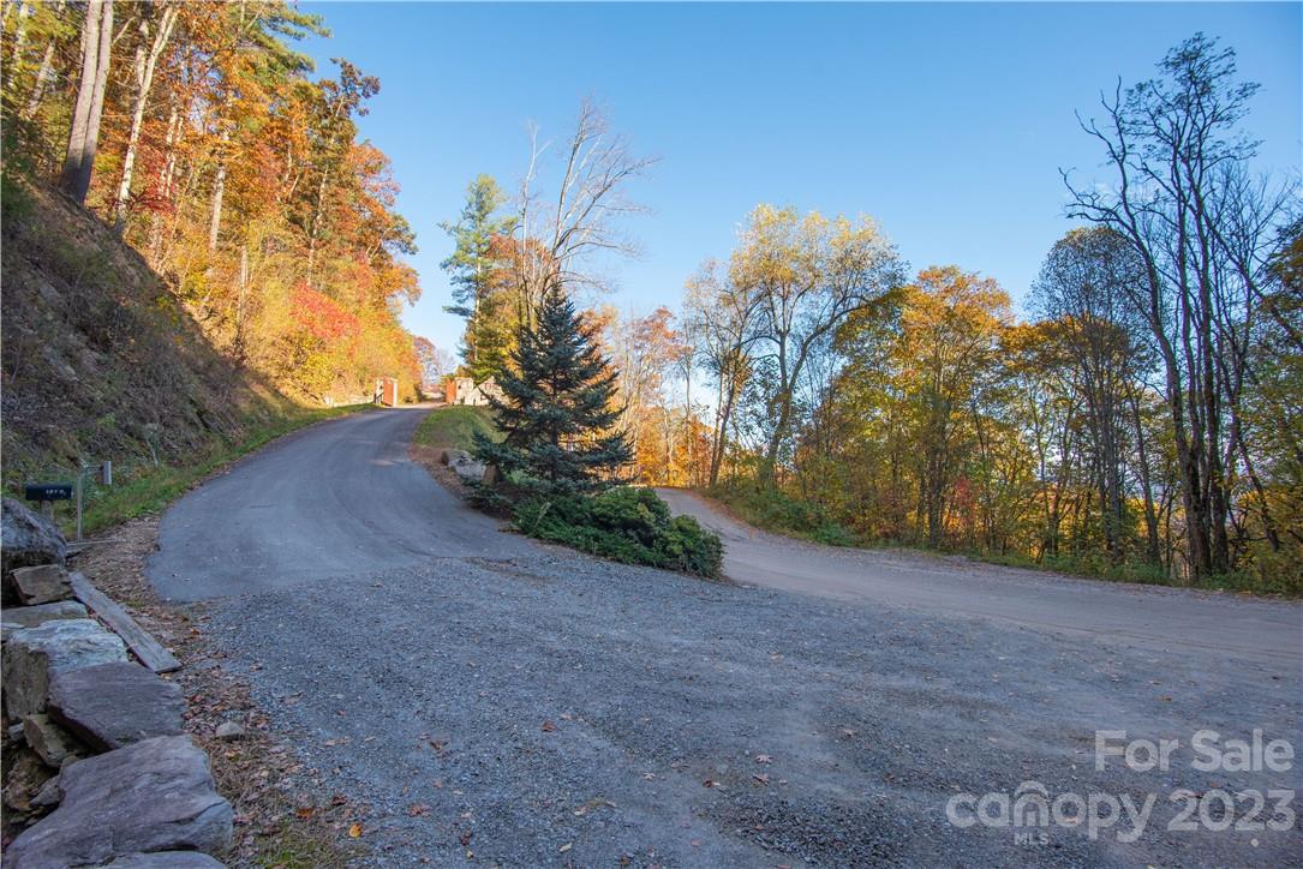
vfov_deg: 70.5
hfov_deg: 93.3
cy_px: 434
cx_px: 652
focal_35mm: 17
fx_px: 615
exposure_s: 1/250
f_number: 7.1
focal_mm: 17
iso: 320
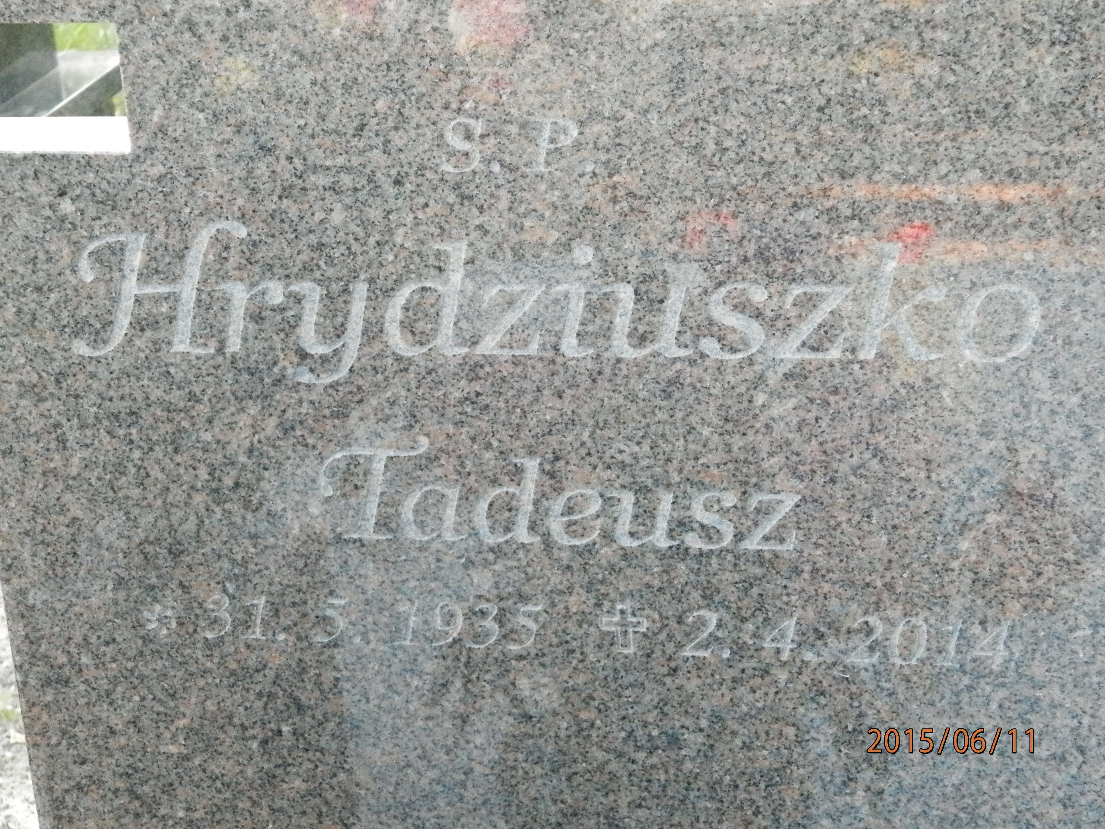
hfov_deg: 23.8
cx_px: 552
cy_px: 414
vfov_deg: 18.0
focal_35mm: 82
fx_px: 2618
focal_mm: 14.6
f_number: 4.2
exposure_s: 1/320
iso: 1250
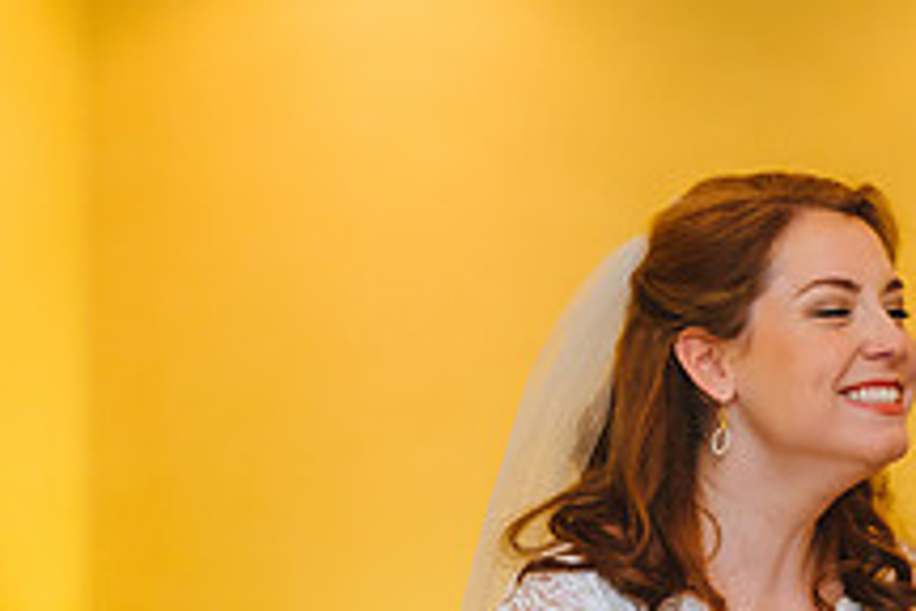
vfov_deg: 6.0
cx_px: 763
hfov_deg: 9.0
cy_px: 651
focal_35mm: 228
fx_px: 5801
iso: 1600
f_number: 2.2
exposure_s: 1/160
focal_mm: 85
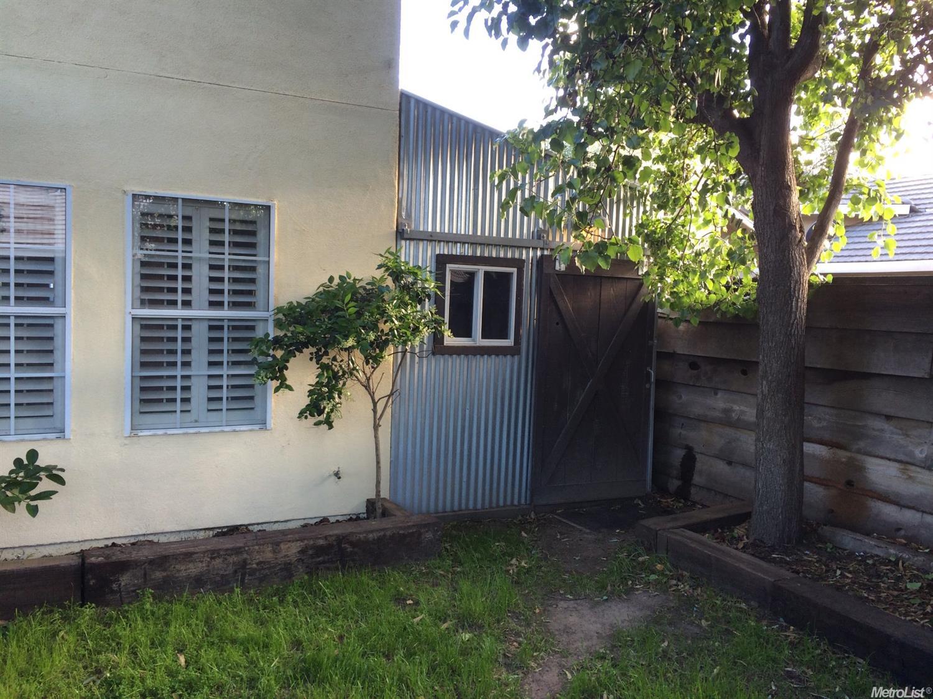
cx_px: 466
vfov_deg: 48.2
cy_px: 350
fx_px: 781
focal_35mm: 29
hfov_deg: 61.7
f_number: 2.2
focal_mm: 4.15
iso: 40
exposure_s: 1/40
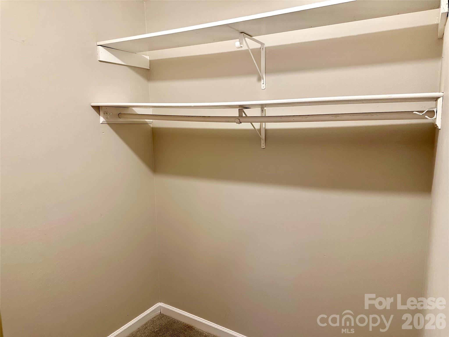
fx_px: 311
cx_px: 224
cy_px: 168
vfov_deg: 56.8
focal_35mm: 24
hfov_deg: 71.6
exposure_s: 1/60
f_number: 1.78
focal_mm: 6.86
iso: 250
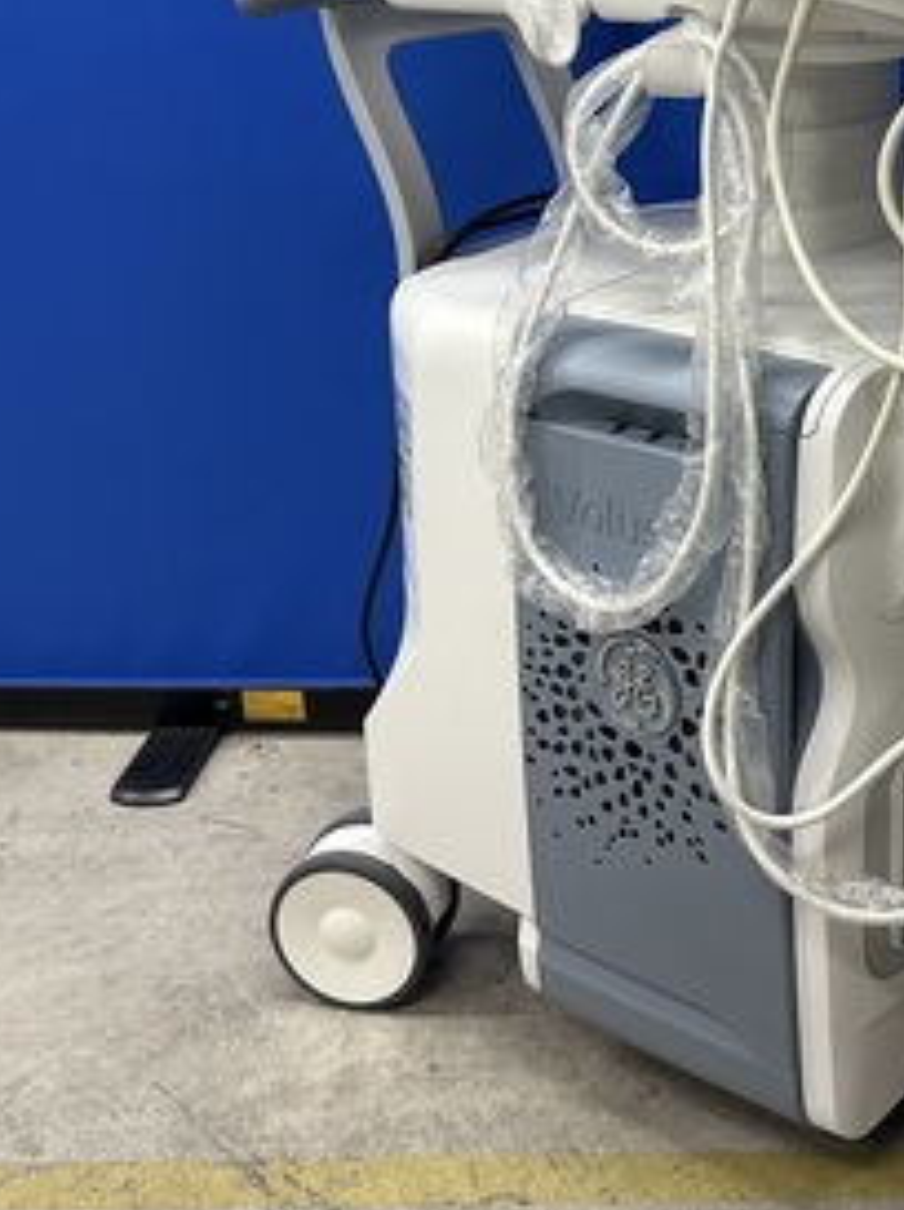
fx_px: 1640
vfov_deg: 39.2
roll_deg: +0.2
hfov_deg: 30.0
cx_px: 744
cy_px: 279
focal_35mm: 47
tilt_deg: -13.9
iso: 200
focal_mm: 6.86
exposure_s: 1/120
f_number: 1.78
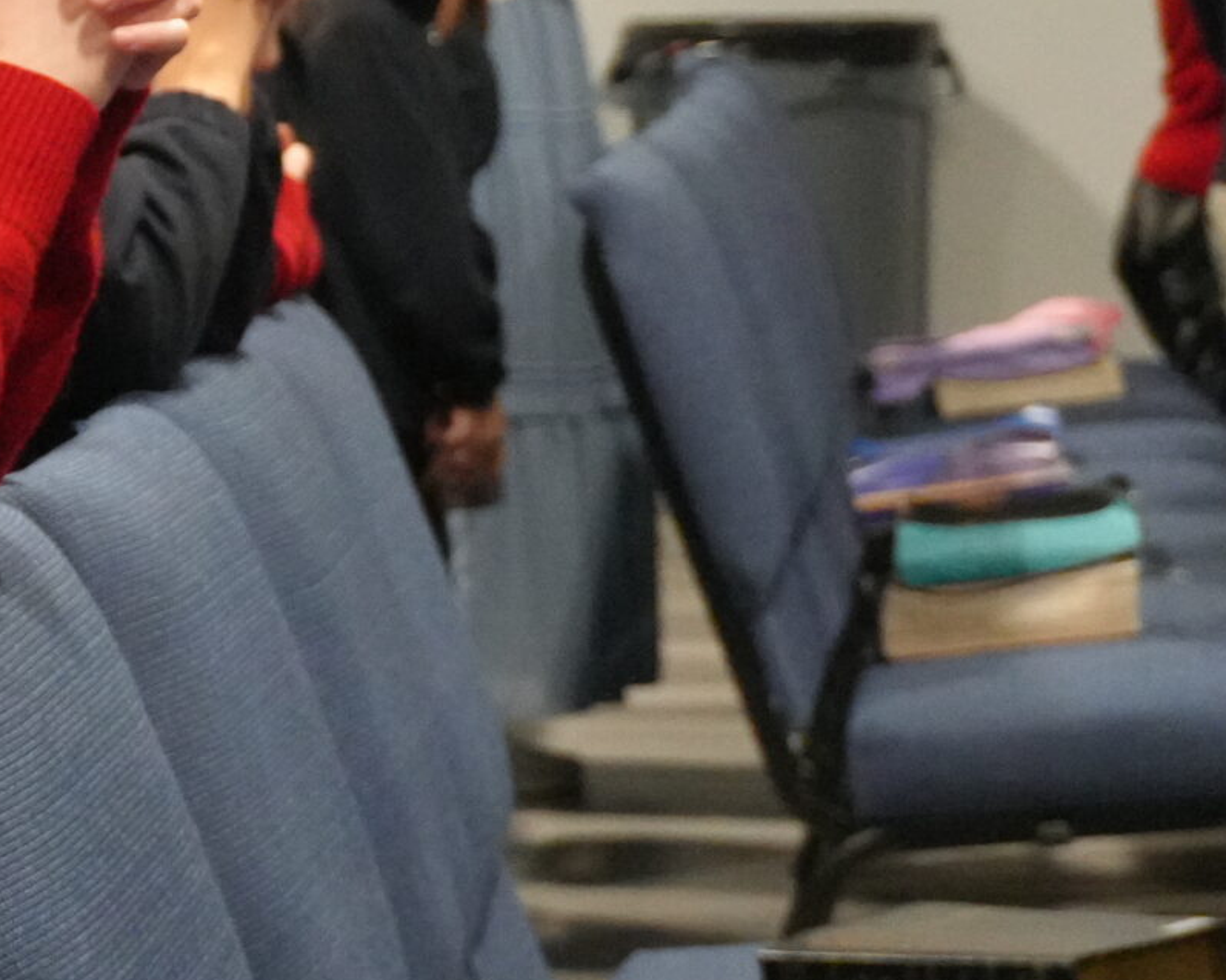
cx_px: -492
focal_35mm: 195
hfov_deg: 9.7
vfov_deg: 7.9
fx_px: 7055
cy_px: 298
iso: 6400
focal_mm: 43
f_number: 5.6
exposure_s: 1/100
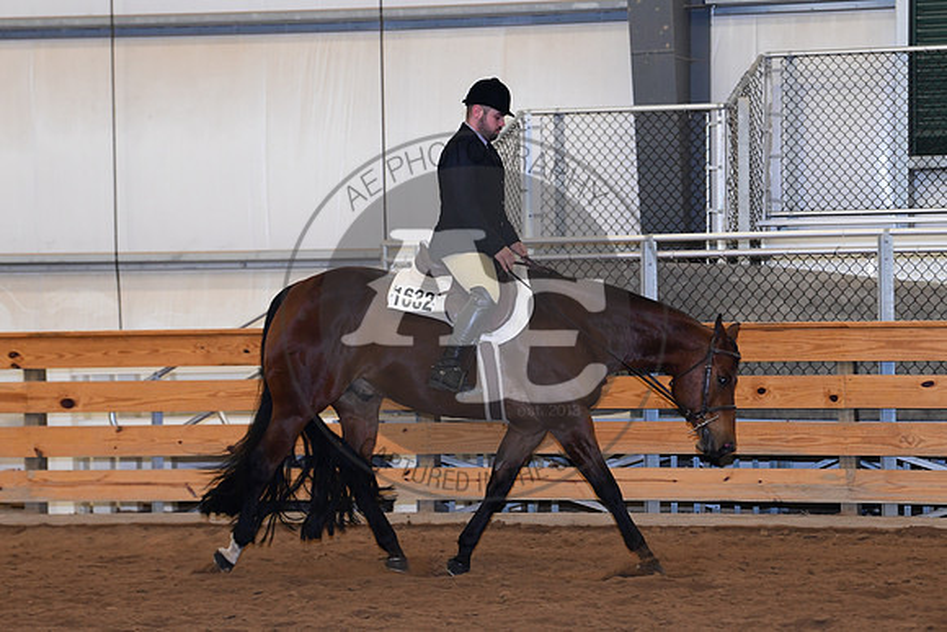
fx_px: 3420
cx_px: 474
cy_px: 316
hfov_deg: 15.8
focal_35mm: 130
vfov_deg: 10.6
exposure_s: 1/250
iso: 4000
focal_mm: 130
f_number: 5.6
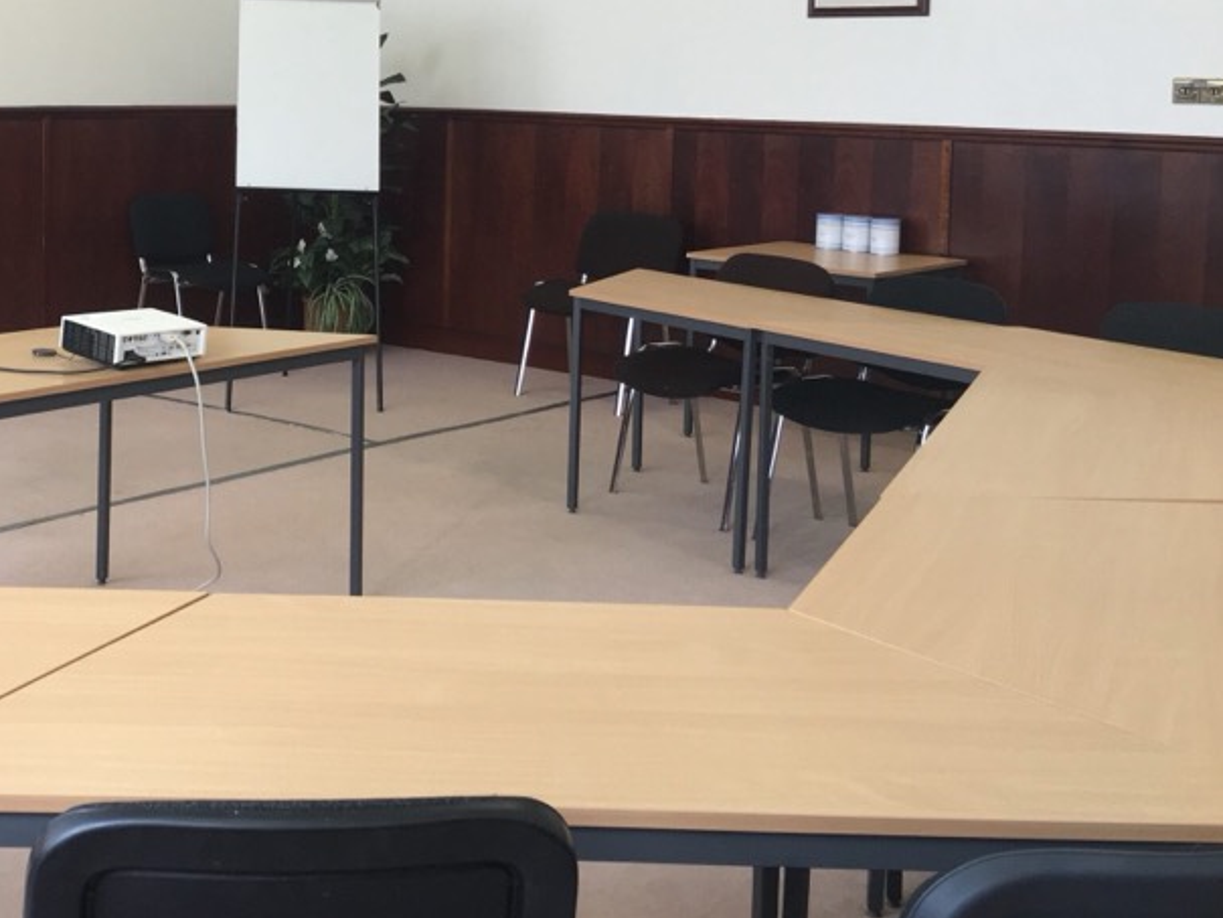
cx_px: 217
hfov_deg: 38.0
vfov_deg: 29.6
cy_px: 186
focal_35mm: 48
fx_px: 1696
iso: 50
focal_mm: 4.15
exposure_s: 1/33
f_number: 2.2
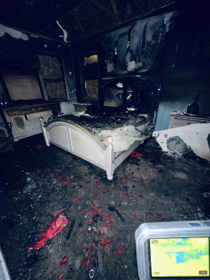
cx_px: 105
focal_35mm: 14
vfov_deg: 102.1
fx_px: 113
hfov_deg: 85.7
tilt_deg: -25.8
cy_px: 140
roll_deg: +1.7
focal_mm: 2.22
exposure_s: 1/16
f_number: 2.2
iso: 640
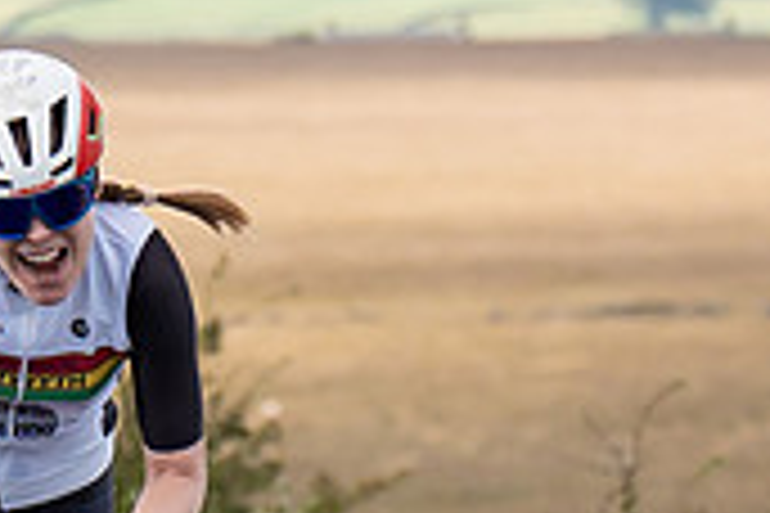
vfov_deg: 1.4
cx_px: 106
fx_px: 21708
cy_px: -92
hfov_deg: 2.0
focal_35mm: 1015
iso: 100
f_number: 4
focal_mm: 90
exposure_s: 1/800
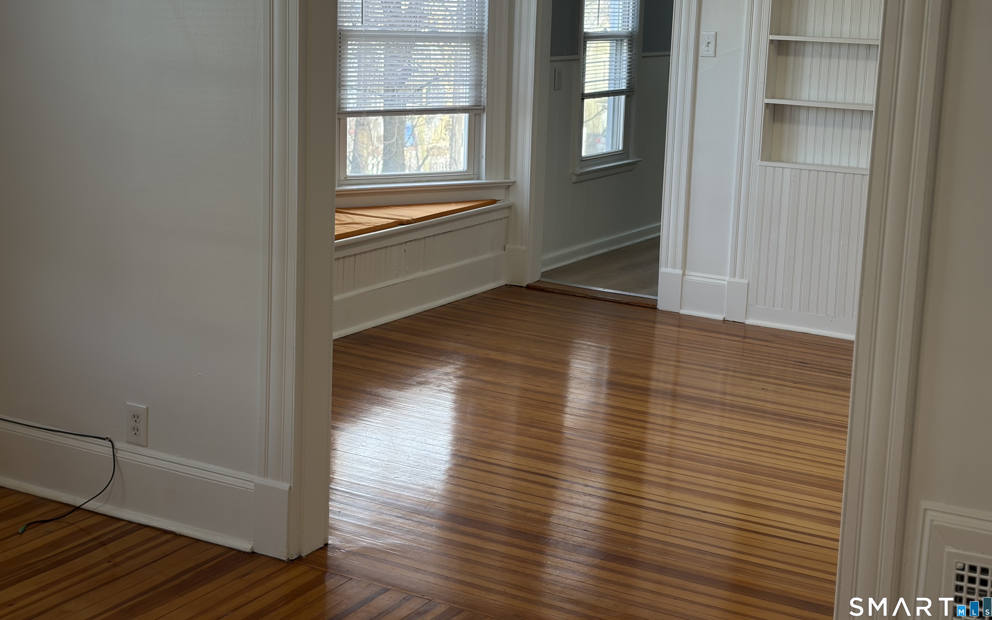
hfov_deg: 36.3
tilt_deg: -9.6
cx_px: 495
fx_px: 1514
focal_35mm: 56
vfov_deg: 23.1
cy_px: 246
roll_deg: -1.7
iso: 50
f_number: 1.6
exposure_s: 1/120
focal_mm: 5.96
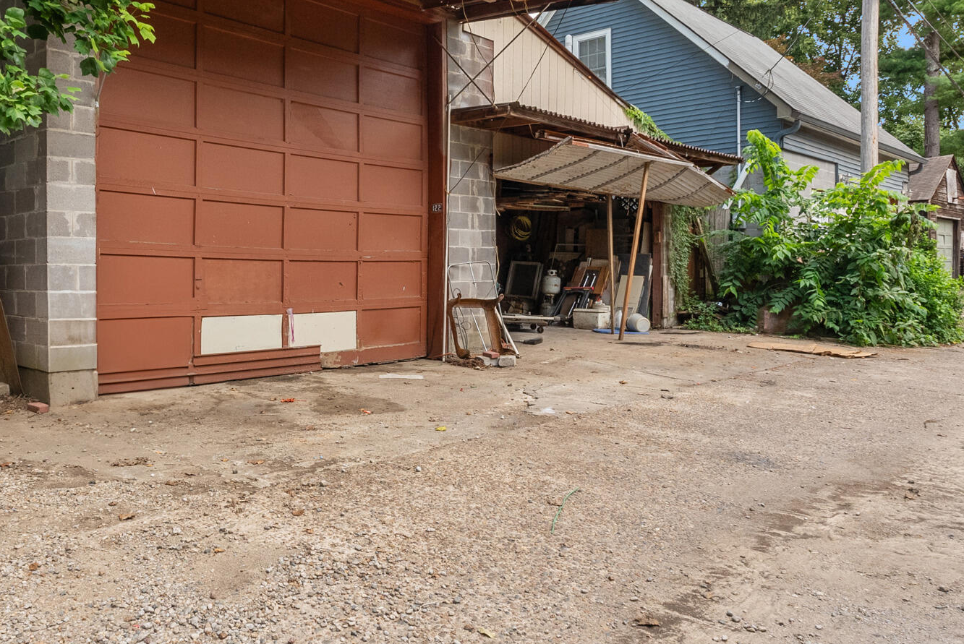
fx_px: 804
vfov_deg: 43.5
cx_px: 342
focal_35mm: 30
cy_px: 267
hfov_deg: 60.8
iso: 400
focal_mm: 16
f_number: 11
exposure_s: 1/125
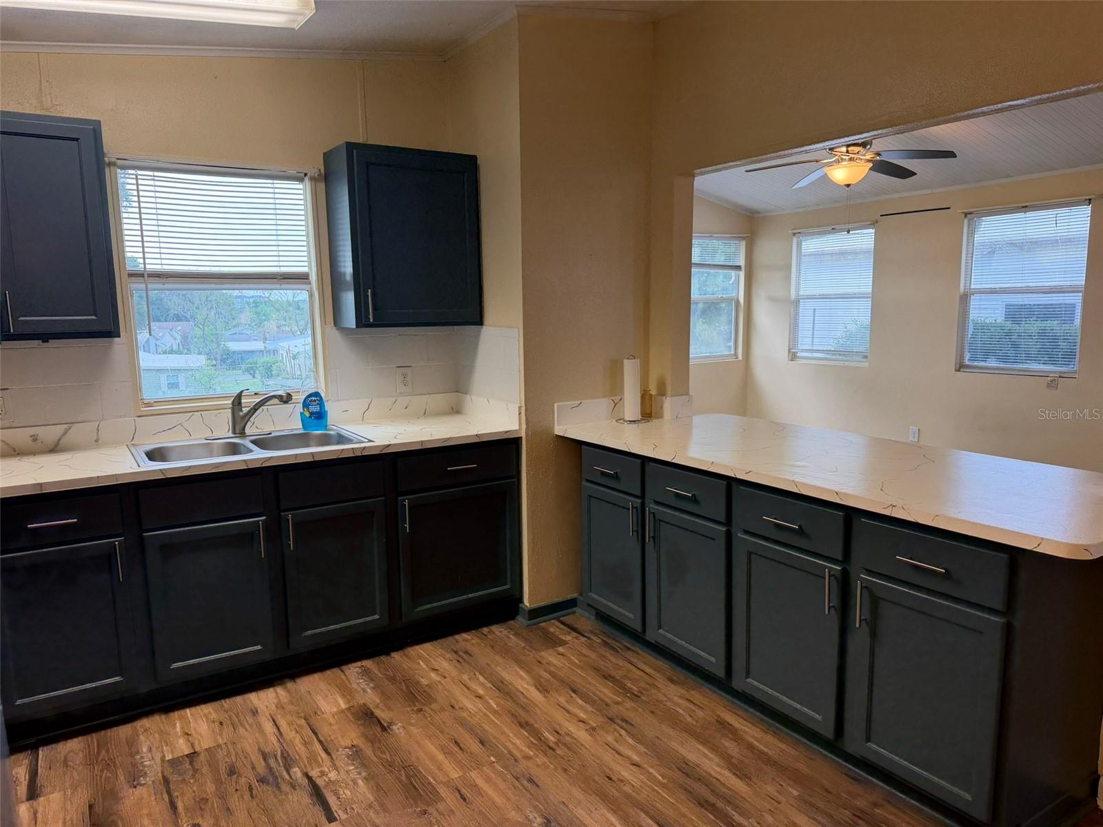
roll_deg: +1.2
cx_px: 552
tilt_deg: -9.2
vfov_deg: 56.8
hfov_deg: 71.6
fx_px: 765
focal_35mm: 24
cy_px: 414
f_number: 1.78
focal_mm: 6.76
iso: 125
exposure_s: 1/125
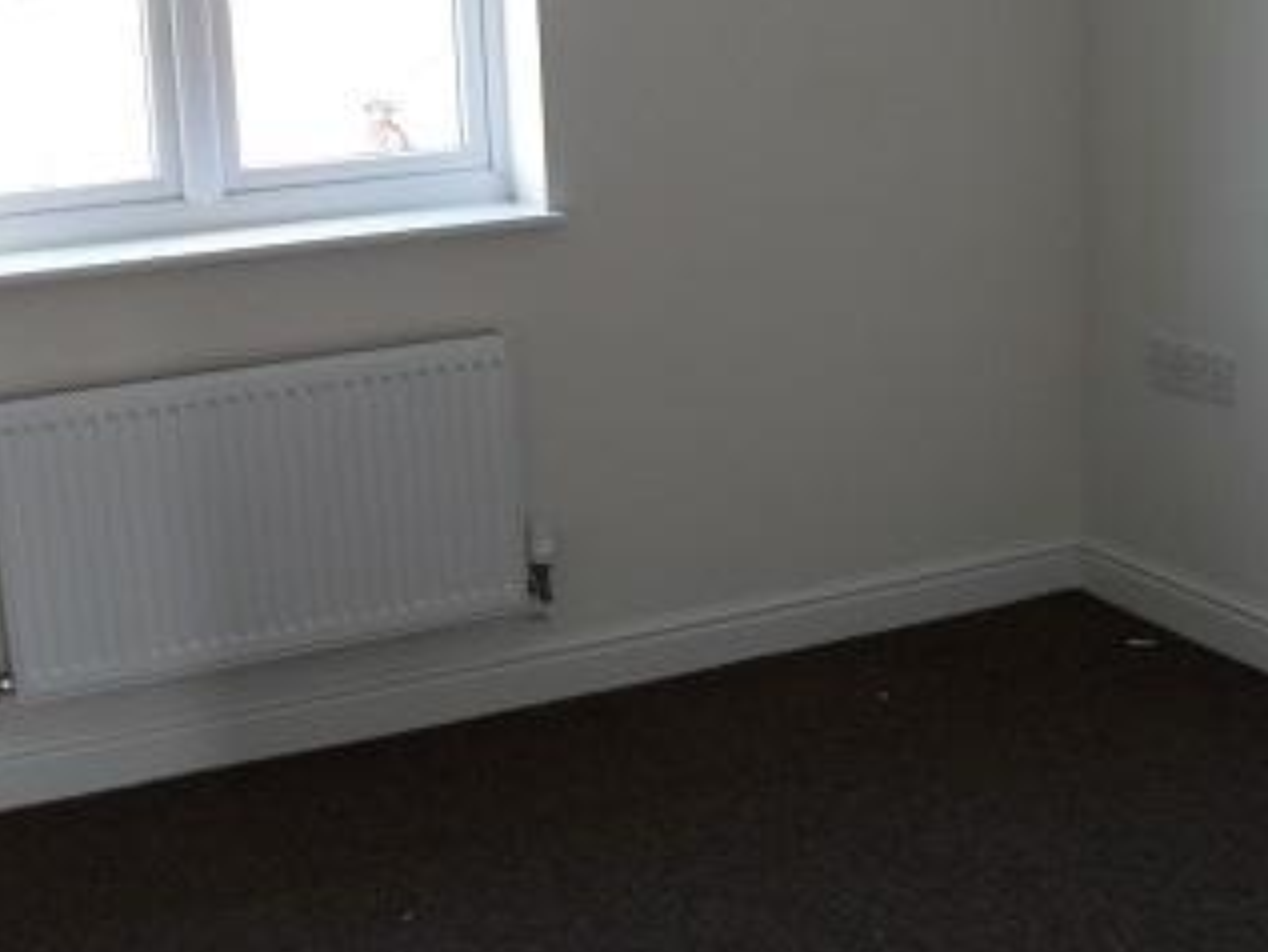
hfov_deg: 36.1
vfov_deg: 27.4
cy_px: 328
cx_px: 568
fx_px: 1942
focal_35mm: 53
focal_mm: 6.2
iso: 120
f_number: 2.8
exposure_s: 1/30
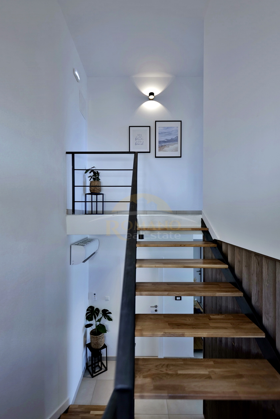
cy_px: 217
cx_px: 143
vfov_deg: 96.7
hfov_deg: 73.7
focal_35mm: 16
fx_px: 187
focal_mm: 14
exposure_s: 1/100
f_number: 1.8
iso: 100
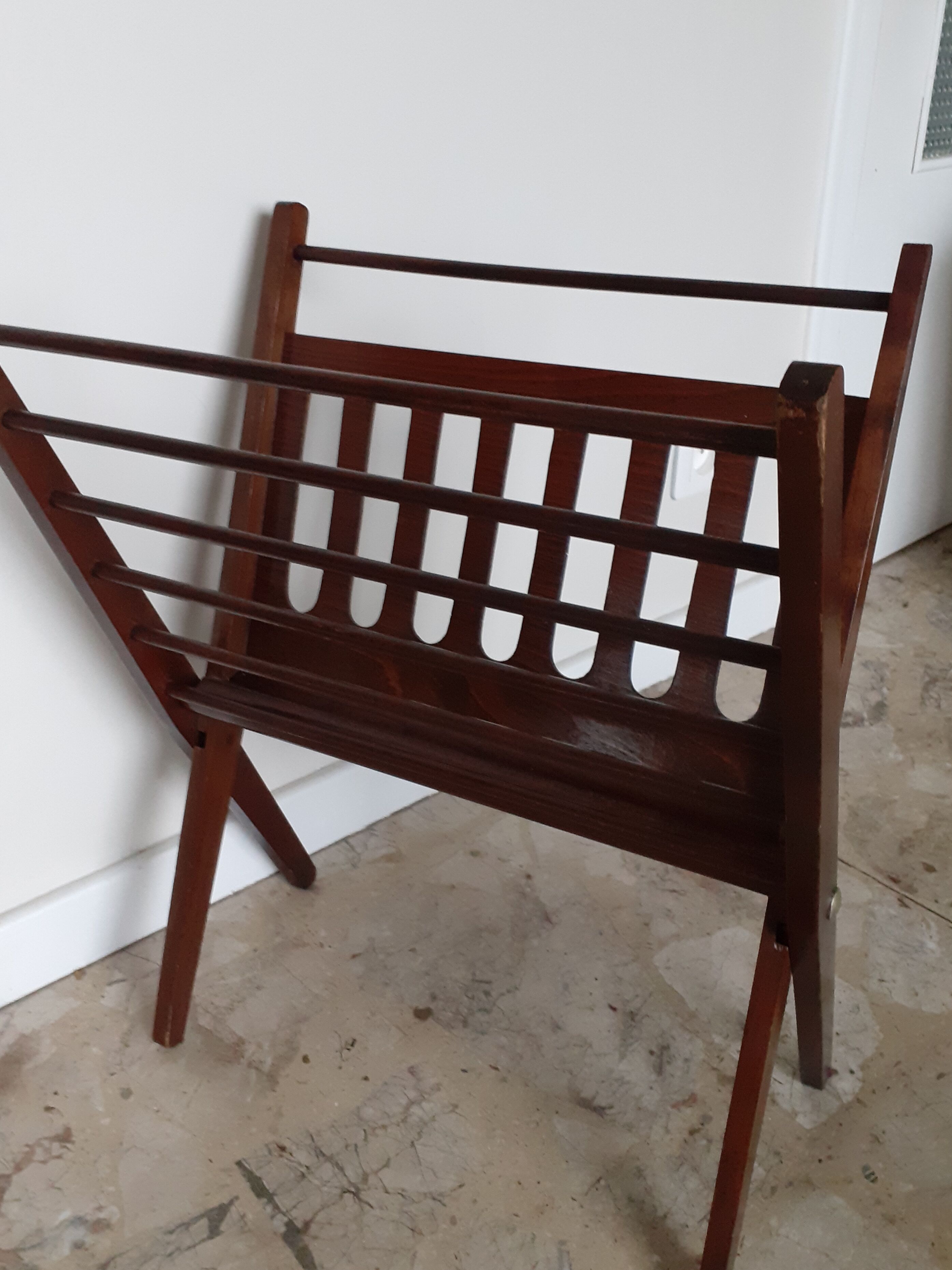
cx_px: 441
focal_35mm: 30
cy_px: 618
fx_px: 1100
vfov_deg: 60.0
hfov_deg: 46.8
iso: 320
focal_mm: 3.6
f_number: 1.9
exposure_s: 1/25
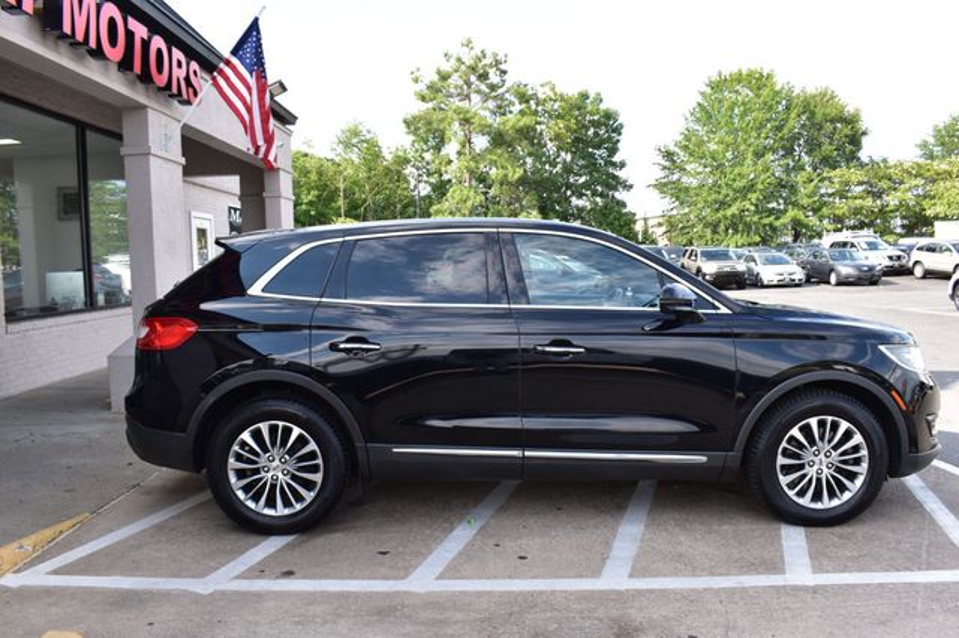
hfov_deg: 62.0
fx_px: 799
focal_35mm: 30
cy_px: 319
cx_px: 480
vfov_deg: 43.6
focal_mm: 20
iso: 400
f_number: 10
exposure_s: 1/200
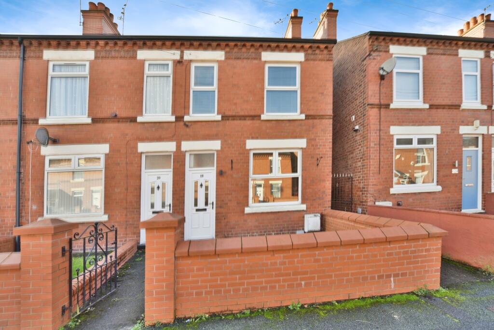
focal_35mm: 15
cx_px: 247
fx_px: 206
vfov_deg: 77.3
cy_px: 165
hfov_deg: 100.4
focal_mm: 10
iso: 100
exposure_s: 1/80
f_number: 4.5
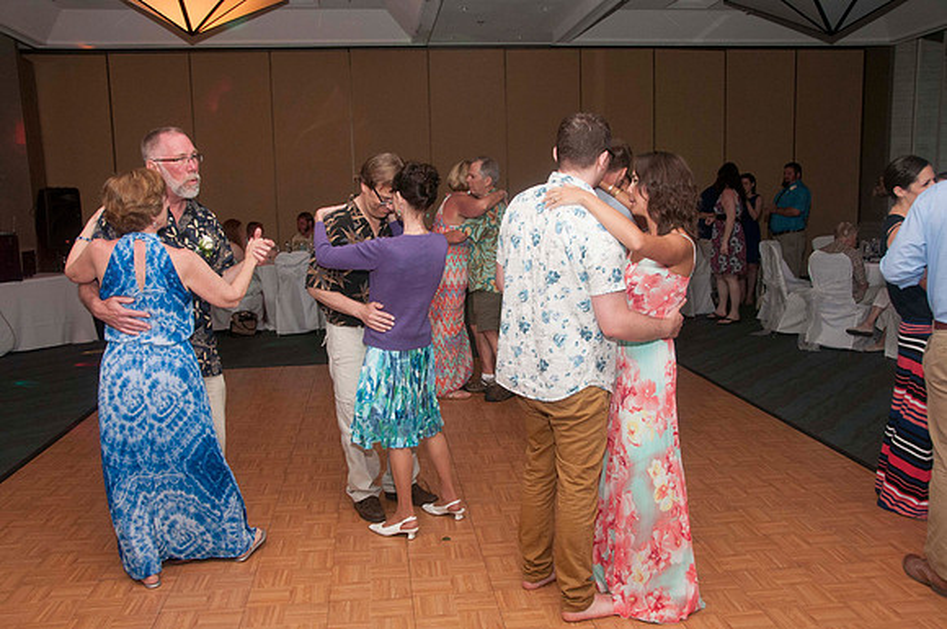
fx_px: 788
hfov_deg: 62.0
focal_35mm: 30
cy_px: 314
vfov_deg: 43.5
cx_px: 474
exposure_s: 1/60
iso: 800
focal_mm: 20
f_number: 5.6
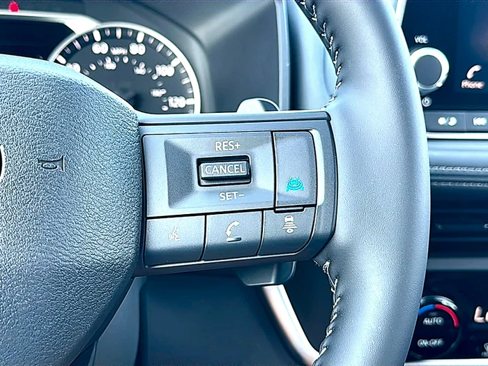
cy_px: 183
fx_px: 648
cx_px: 244
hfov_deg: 41.2
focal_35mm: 46
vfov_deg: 31.5
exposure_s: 1/101
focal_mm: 6.86
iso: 64
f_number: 1.78
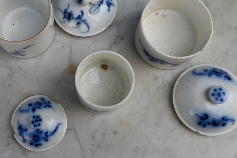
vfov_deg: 25.9
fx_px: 343
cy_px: 68
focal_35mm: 52
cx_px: 74
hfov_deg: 37.6
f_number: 5.6
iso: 180
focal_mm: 24.5
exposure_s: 1/250
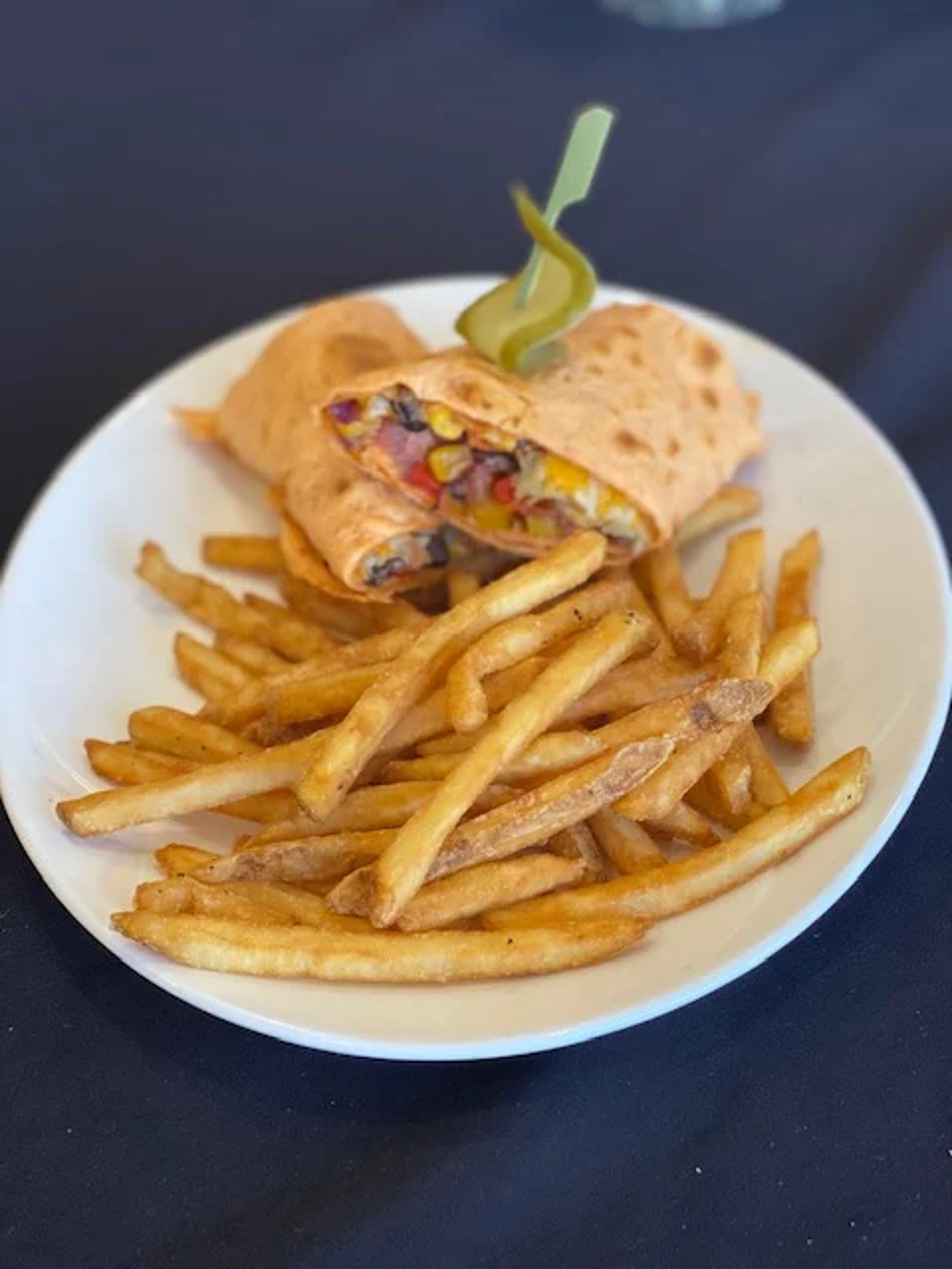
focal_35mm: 52
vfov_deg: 36.8
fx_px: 1907
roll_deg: +1.7
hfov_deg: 28.0
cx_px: 476
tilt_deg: -38.0
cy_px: 634
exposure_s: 1/120
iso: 200
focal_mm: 6
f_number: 2
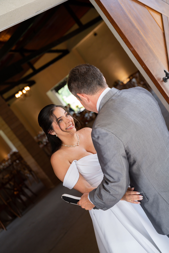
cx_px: 84
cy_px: 126
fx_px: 352
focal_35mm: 50
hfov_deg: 27.0
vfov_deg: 39.6
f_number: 2.8
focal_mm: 50
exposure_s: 1/160
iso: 500
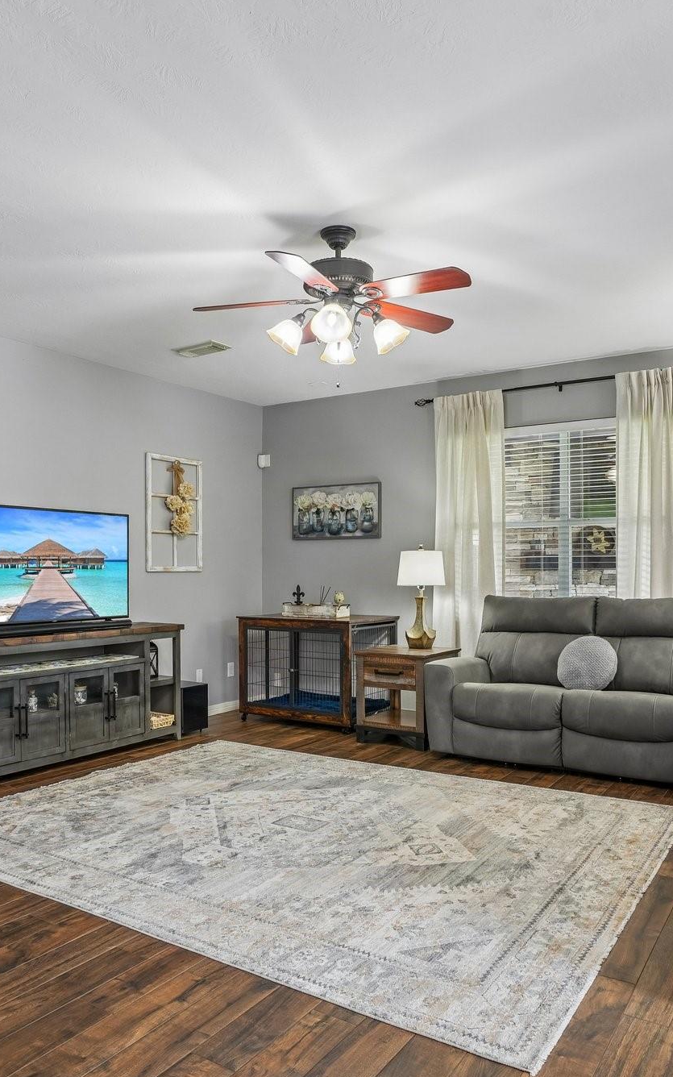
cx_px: 351
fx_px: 734
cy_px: 534
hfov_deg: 49.3
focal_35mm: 25
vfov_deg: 72.5
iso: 400
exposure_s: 1/6
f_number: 8
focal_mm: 16
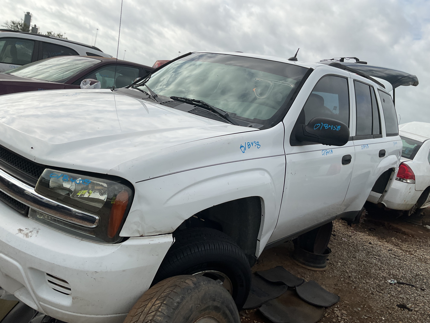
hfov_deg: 61.7
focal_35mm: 29
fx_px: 360
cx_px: 215
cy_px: 162
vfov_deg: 48.2
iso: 16
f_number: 1.8
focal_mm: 3
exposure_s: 1/2427
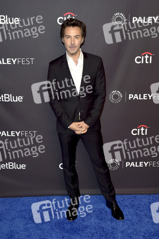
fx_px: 252
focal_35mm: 38
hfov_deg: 35.1
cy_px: 120
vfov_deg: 50.7
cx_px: 80
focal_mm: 38
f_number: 6.3
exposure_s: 1/250
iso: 250
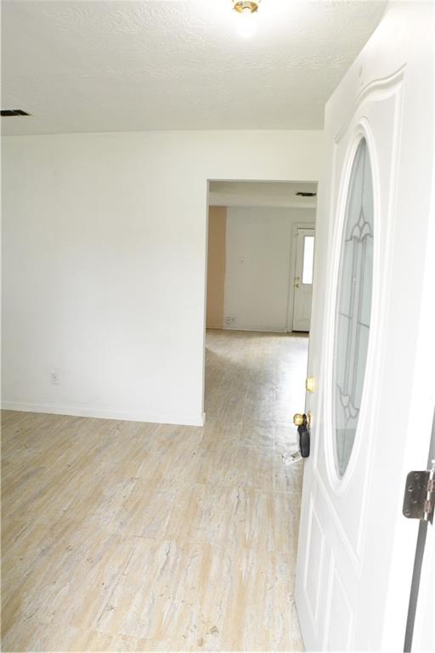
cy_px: 326
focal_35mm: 24
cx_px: 218
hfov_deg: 53.1
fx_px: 435
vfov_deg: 73.7
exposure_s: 1/80
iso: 2000
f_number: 7.1
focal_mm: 24
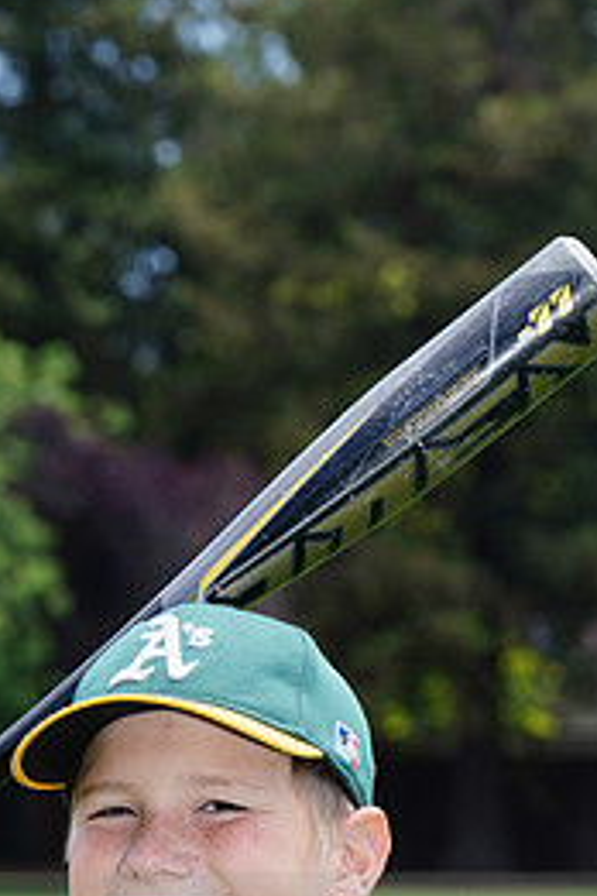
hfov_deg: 4.2
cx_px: 132
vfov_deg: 6.3
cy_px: 920
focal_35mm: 327
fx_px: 8133
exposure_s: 1/200
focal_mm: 147
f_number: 10
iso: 200
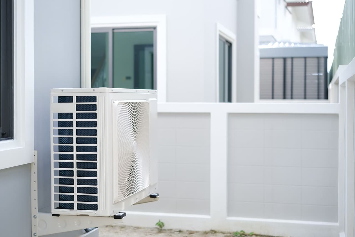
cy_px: 118
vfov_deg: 27.0
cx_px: 178
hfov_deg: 39.6
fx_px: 493
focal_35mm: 50
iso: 250
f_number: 1.6
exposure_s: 1/1800
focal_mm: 33
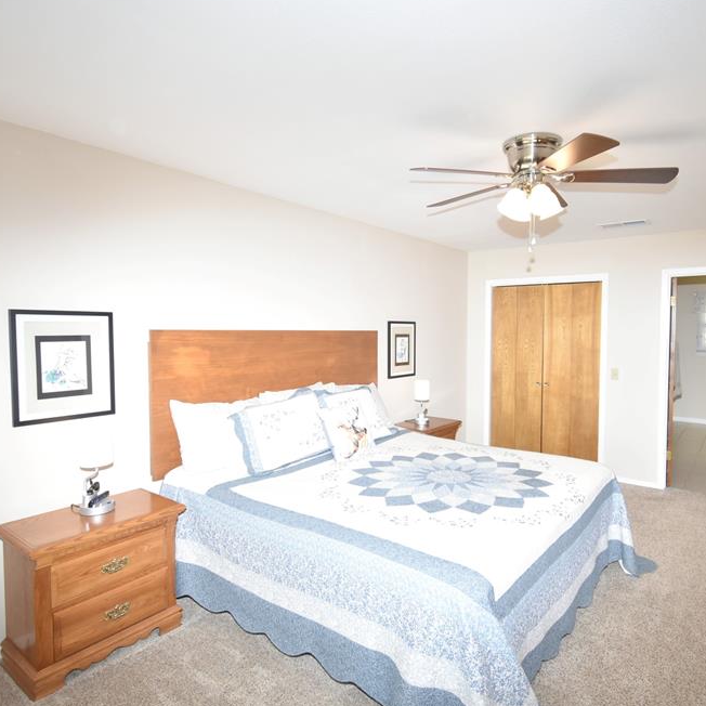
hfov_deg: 74.4
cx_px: 402
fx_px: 461
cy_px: 353
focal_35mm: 20
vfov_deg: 74.8
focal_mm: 10
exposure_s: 1/160
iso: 800
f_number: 4.5
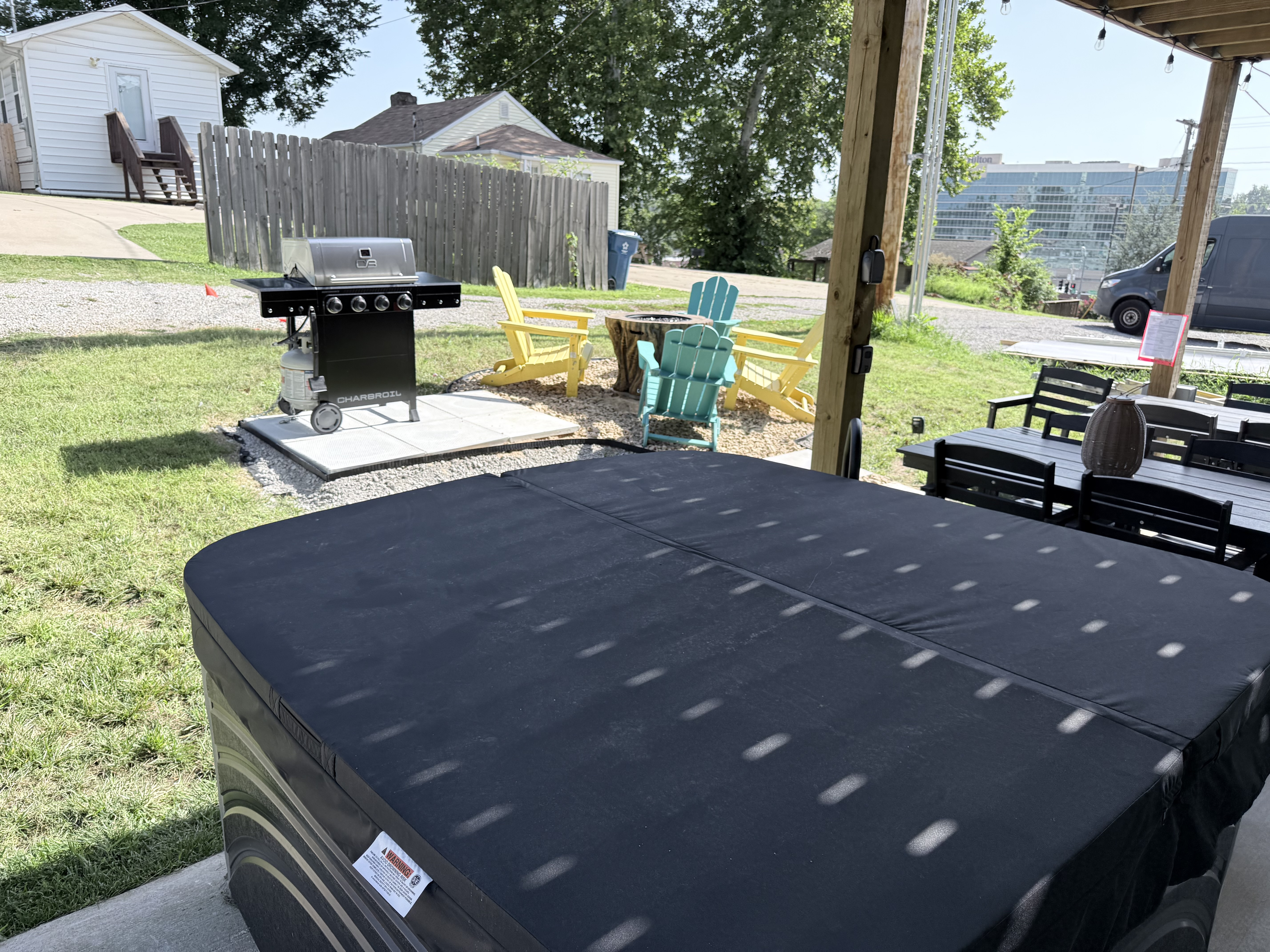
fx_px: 881
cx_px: 635
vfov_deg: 56.8
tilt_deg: -14.7
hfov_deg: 71.6
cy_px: 476
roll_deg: -2.6
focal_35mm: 24
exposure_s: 1/2169
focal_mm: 6.76
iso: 100
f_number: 1.78
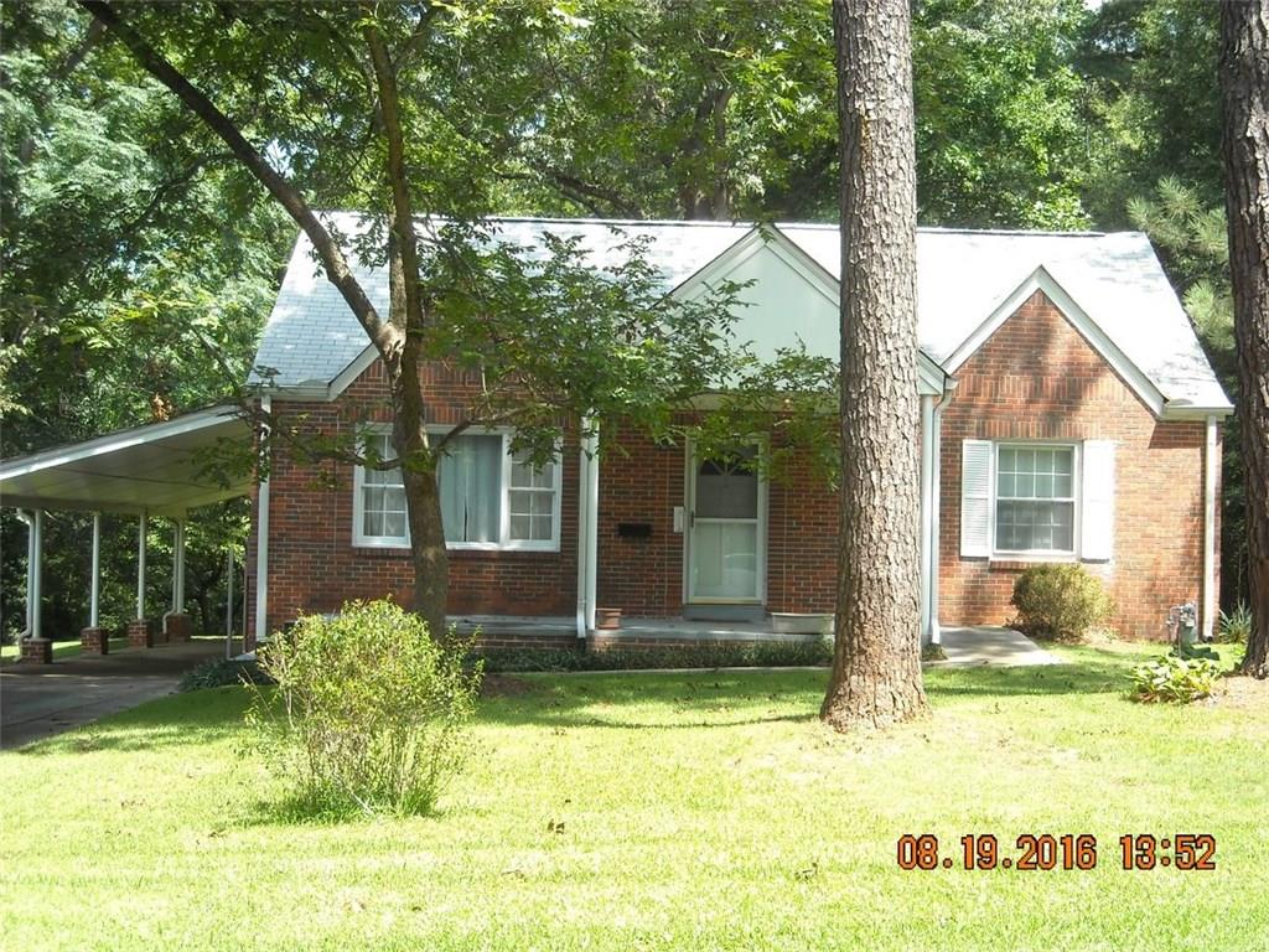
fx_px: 1980
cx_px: 634
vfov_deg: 27.0
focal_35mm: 54
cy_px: 476
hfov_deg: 35.5
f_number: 3.3
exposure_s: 1/125
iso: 64
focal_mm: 8.85
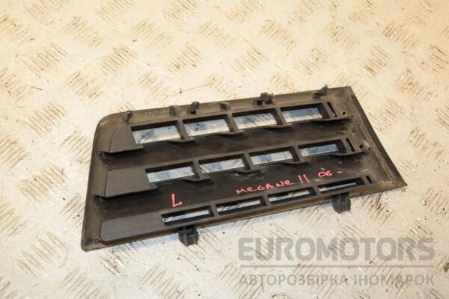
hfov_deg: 35.1
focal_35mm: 57
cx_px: 224
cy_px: 150
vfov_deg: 23.8
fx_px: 711
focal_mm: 38
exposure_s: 1/200
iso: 800
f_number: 5.6
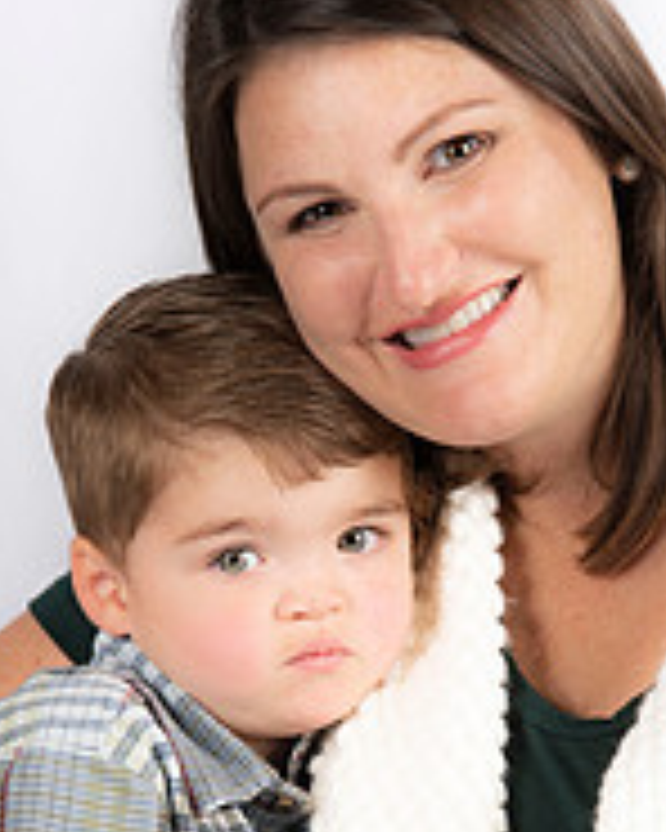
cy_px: 774
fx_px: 5519
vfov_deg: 8.6
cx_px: 475
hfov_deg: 6.9
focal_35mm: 224
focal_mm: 98
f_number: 5.6
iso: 100
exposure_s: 1/200
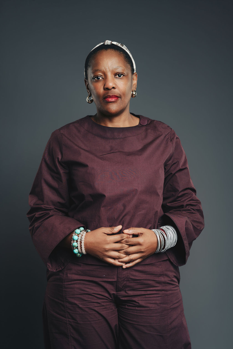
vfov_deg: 23.9
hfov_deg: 16.1
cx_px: 116
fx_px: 825
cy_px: 174
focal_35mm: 85
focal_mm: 85
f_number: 8
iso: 125
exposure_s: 1/100
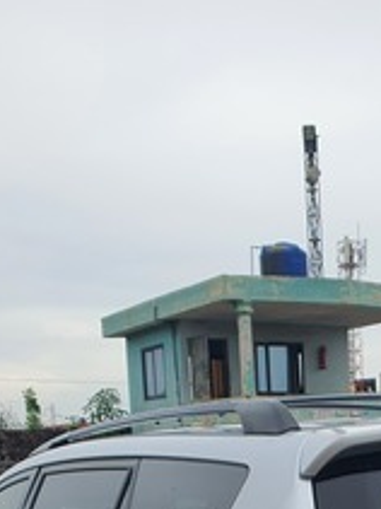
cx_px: 376
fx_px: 1087
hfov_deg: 19.3
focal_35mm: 74
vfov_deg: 22.7
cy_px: 709
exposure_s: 1/524
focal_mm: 4.3
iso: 50
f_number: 2.4
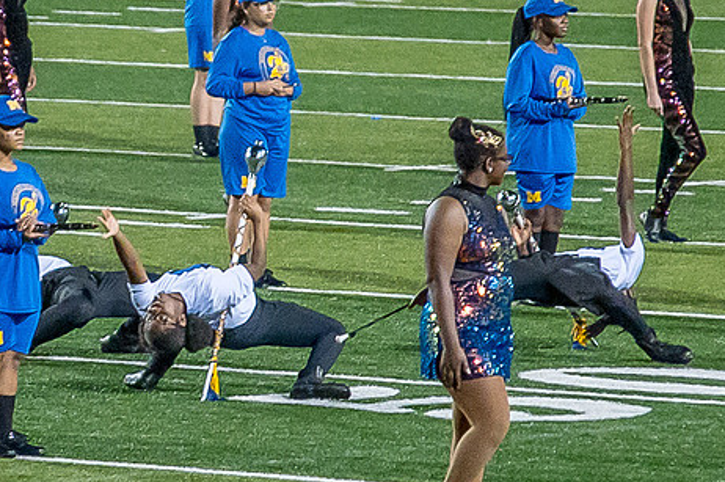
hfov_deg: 3.4
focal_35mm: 603
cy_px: 192
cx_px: 38
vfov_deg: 2.3
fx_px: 12131
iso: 2000
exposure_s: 1/200
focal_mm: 120
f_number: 4
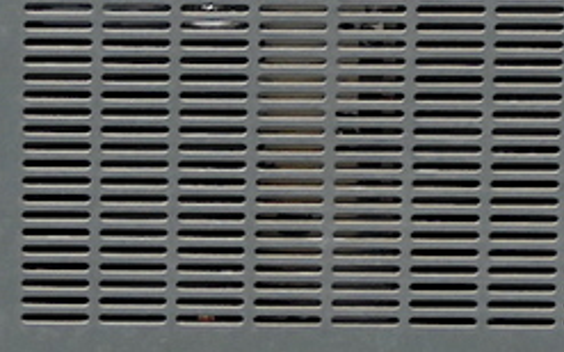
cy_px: 105
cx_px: 0
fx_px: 7281
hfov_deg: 4.4
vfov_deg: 2.8
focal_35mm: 474
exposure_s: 1/1.6
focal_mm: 20.6
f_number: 5.1
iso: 100
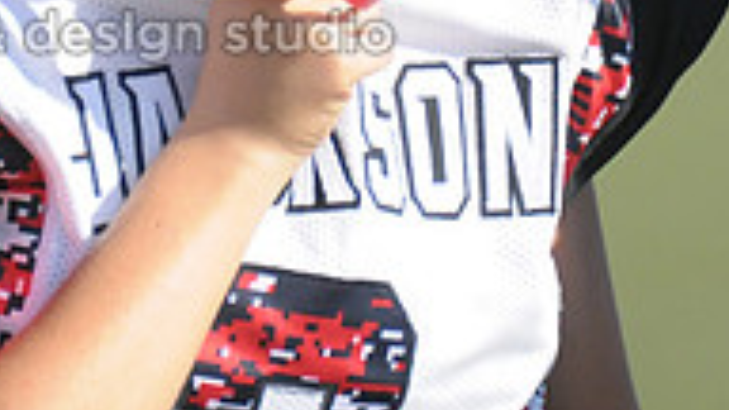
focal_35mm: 1900
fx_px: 36727
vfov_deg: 0.6
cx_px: -15
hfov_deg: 1.1
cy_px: -104
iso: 1600
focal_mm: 400
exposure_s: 1/5000
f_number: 4
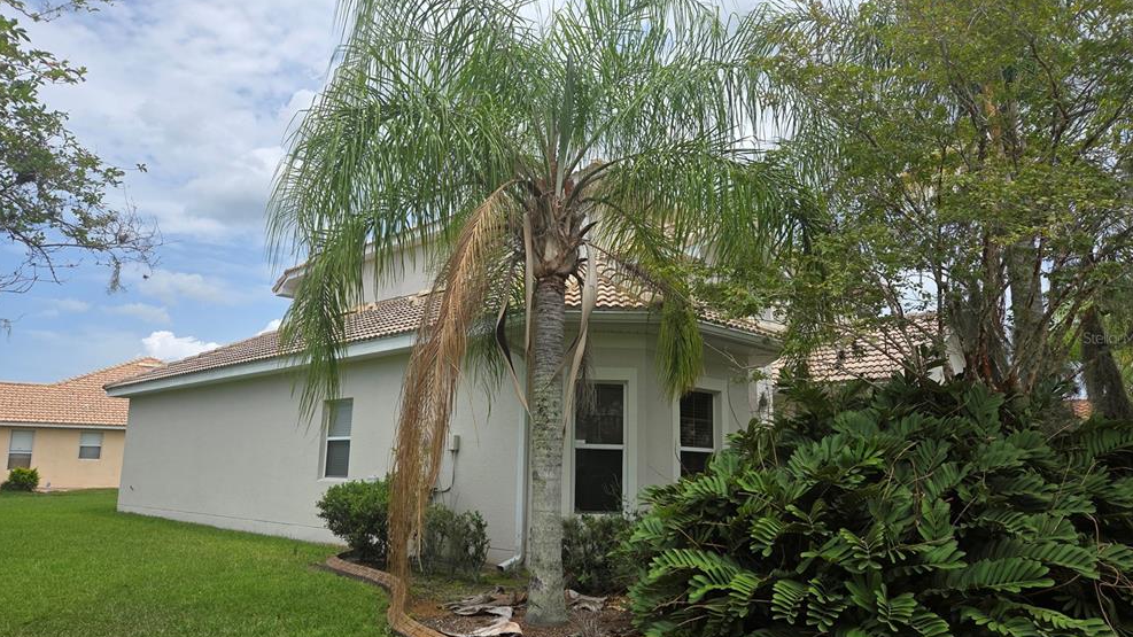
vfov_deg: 44.4
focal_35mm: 26
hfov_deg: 71.9
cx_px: 565
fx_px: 781
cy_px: 337
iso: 80
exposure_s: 1/3882
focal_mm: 5.4
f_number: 1.8
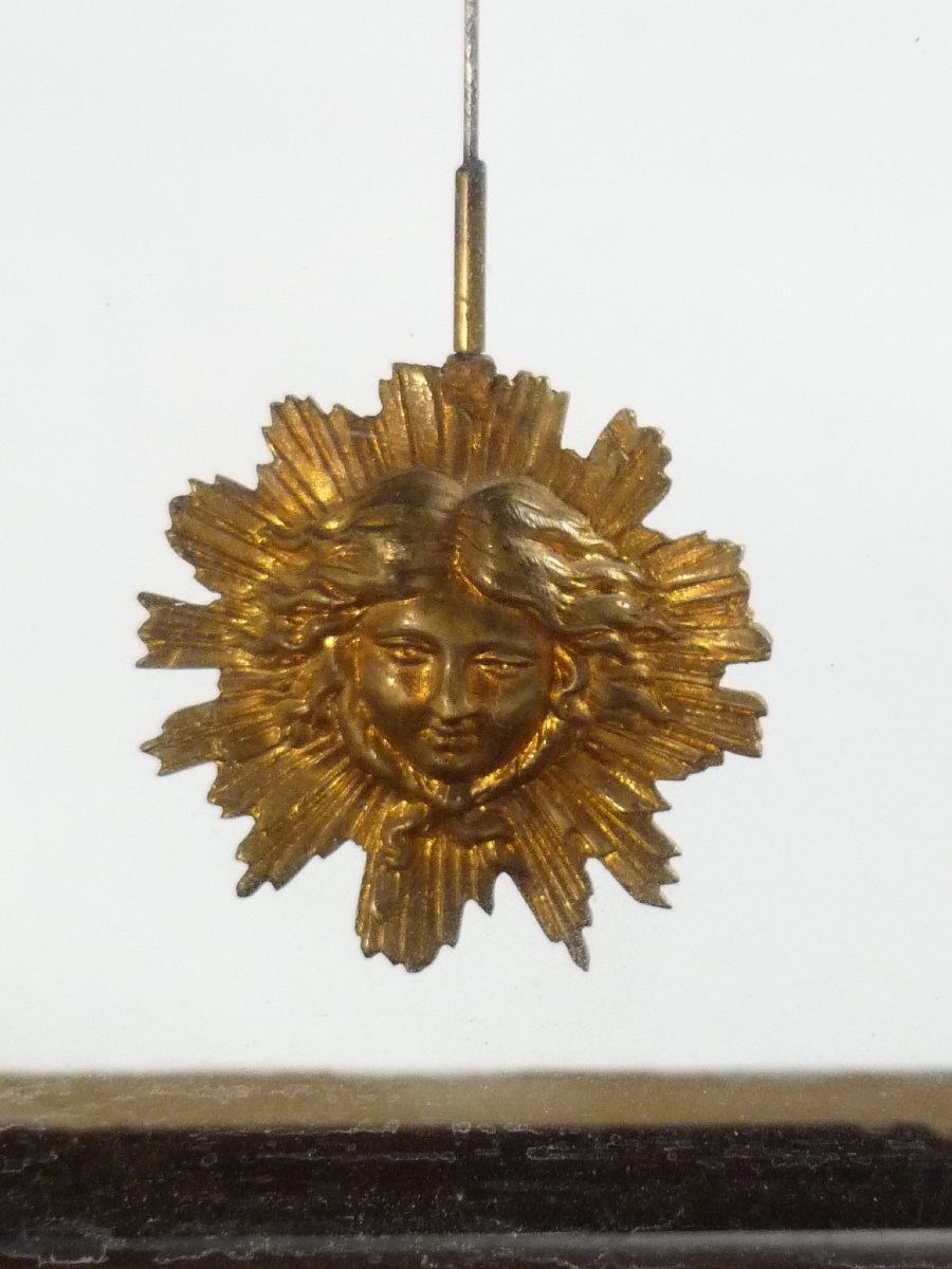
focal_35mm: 642
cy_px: 634
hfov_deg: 2.3
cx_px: 476
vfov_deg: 3.1
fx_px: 23541
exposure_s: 1/40
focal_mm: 64.6
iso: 400
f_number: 3.7
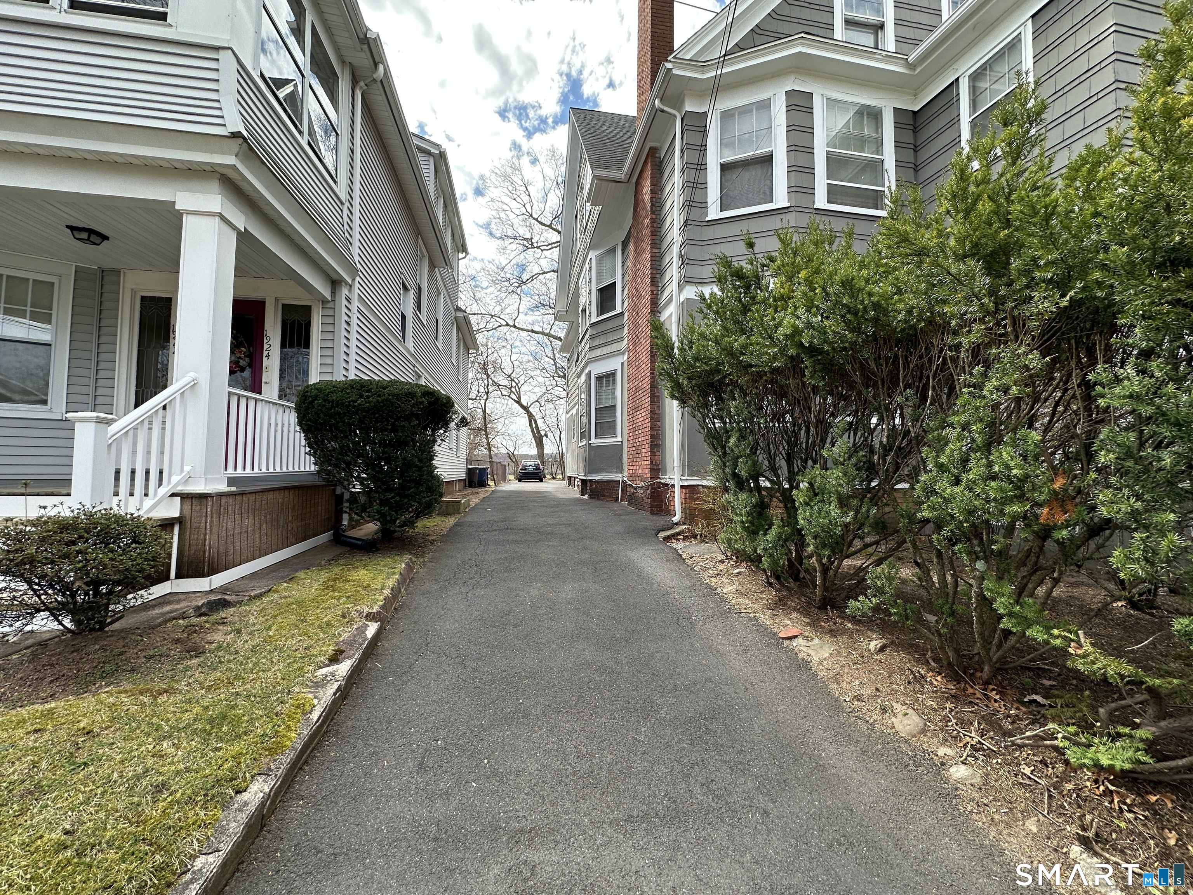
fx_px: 482
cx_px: 596
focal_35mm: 14
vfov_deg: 85.7
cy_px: 448
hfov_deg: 102.1
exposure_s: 1/564
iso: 40
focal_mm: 2.22
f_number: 2.2
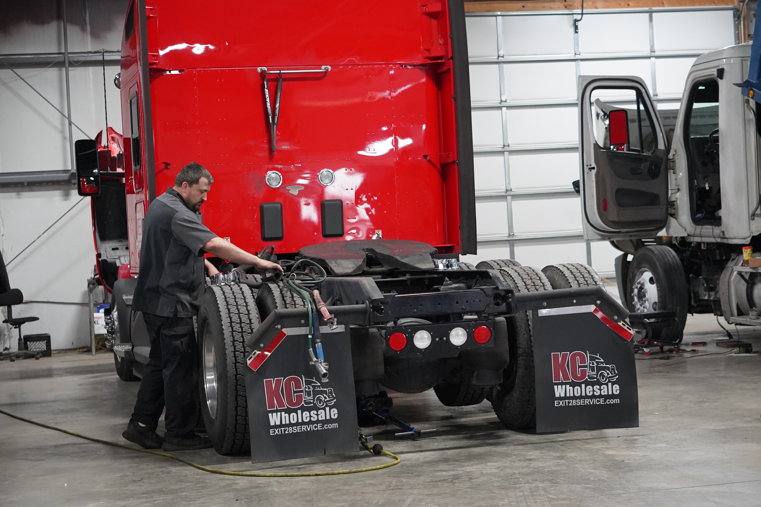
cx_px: 380
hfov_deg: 27.0
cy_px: 254
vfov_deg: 18.2
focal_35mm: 75
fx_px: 1585
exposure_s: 1/160
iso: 5000
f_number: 4
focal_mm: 50
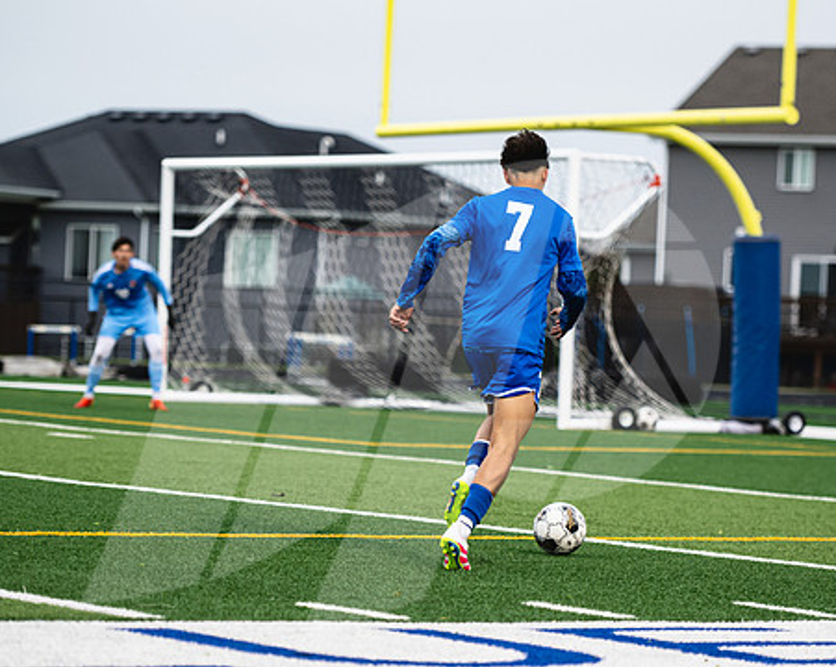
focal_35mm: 174
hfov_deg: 11.1
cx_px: 472
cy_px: 400
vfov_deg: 8.9
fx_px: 4301
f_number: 2.8
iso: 2000
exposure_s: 1/1600
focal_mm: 120
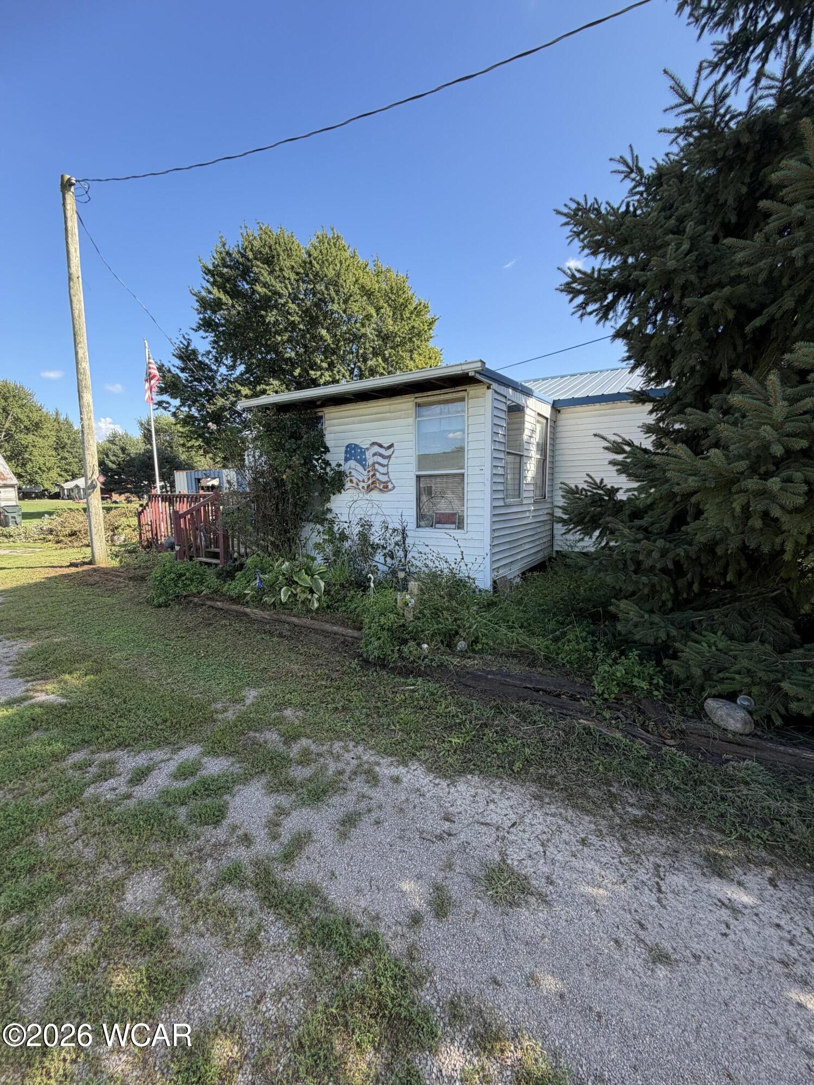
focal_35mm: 14
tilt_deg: -5.8
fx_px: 439
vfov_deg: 102.1
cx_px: 407
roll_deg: +0.7
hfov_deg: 85.7
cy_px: 542
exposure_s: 1/502
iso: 50
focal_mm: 2.22
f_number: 2.2
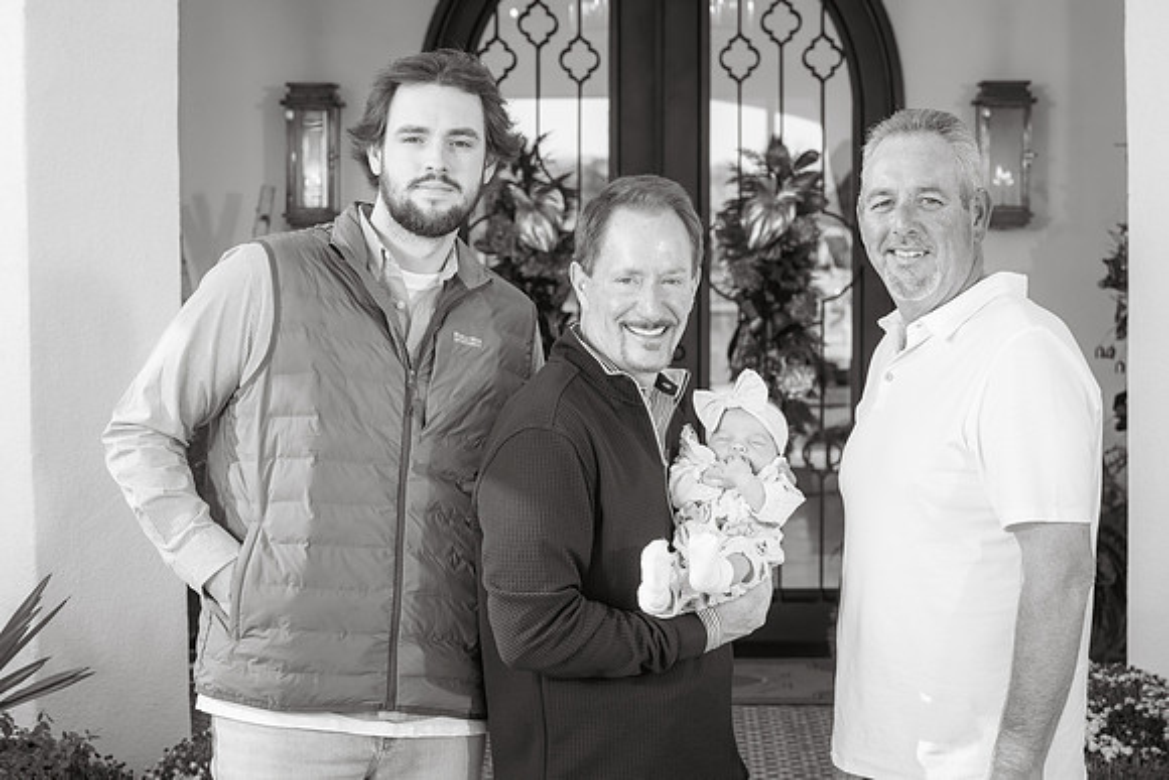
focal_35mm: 71
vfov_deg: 19.2
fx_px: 2301
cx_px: 584
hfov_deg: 28.5
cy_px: 390
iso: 400
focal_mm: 70
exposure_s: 1/250
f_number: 7.1
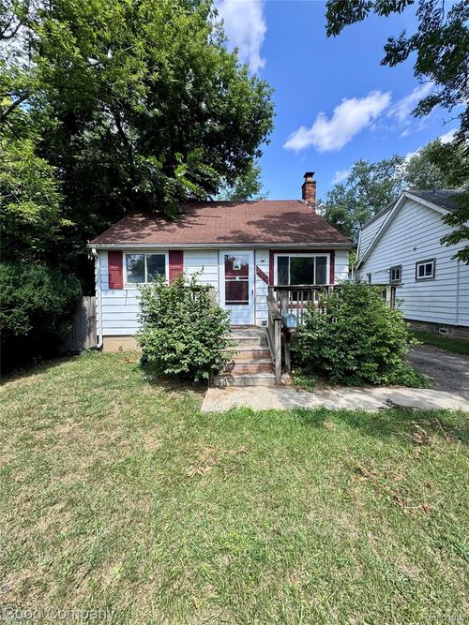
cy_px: 312
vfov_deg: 102.1
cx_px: 234
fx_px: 253
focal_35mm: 14
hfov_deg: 85.7
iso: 40
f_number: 2.2
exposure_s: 1/720
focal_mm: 2.22
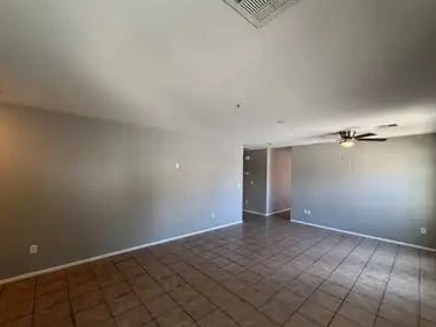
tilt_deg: +0.6
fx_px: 189
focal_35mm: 15
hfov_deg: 98.2
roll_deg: -1.2
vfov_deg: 81.7
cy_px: 169
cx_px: 219
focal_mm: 2.22
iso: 320
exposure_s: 1/121
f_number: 2.2
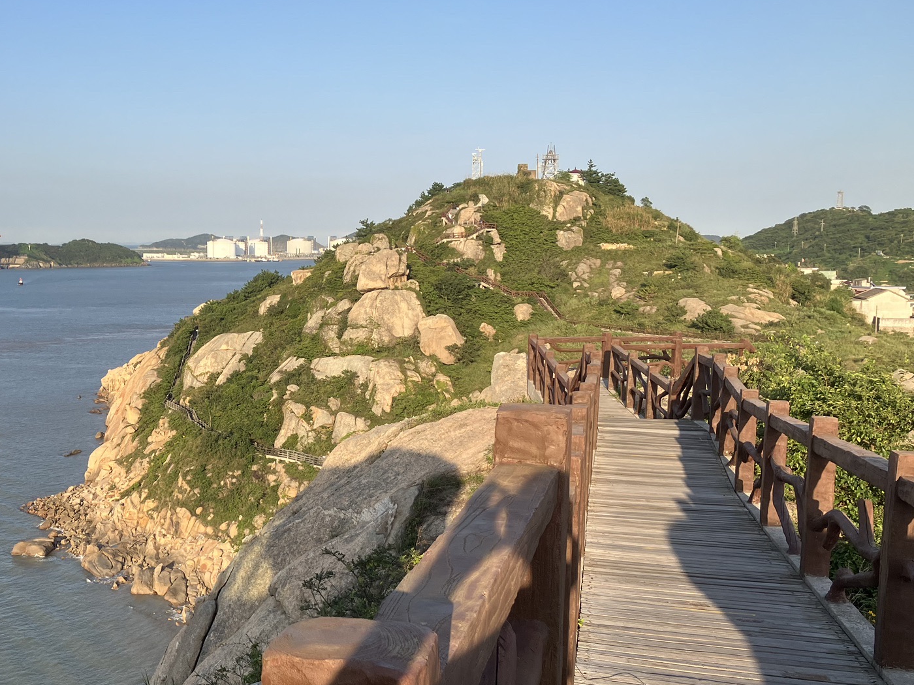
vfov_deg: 35.8
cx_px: 272
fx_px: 1056
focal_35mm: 40
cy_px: 406
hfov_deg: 45.7
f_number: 1.8
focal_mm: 3.99
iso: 32
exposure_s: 1/1185
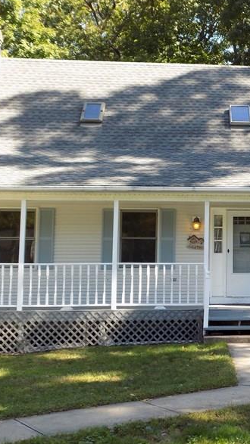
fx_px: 672
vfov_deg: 36.6
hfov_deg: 20.2
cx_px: 267
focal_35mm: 57
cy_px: 194
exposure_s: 1/125
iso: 80
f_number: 3.3
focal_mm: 5.3
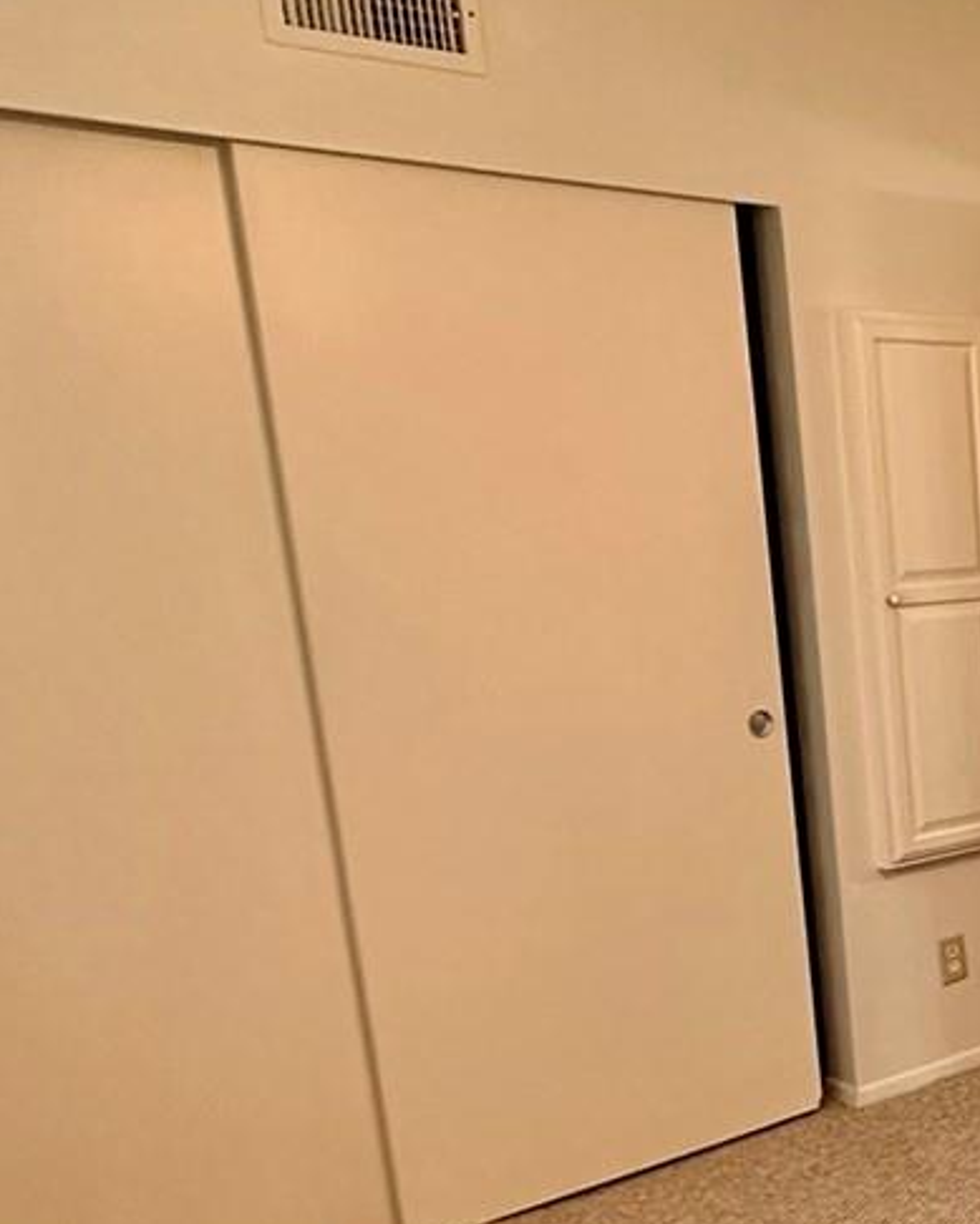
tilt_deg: -12.7
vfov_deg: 40.5
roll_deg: +1.4
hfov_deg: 27.6
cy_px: 836
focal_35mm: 45
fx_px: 1631
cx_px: 1287
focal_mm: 2.22
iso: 320
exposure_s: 1/60
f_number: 2.2
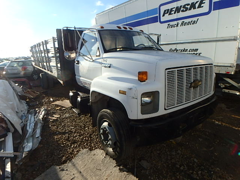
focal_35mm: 21
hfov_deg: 79.0
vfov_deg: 63.4
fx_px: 146
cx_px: 120
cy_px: 90
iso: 125
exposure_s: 1/400
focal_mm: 3.7
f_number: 6
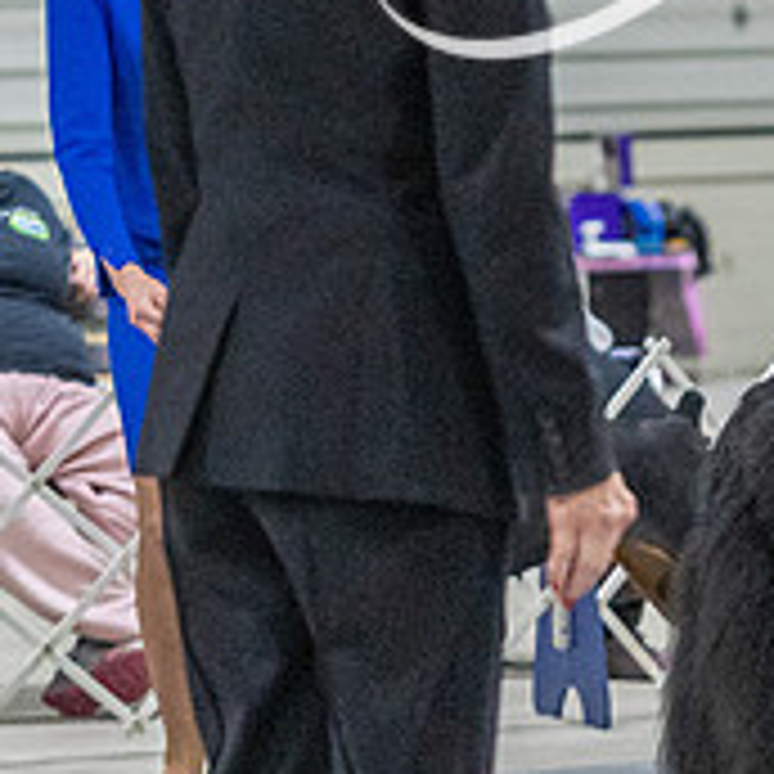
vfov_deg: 6.9
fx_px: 6400
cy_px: 153
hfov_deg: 6.8
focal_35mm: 253
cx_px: 1123
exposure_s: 1/320
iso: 6400
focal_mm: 76
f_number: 3.2
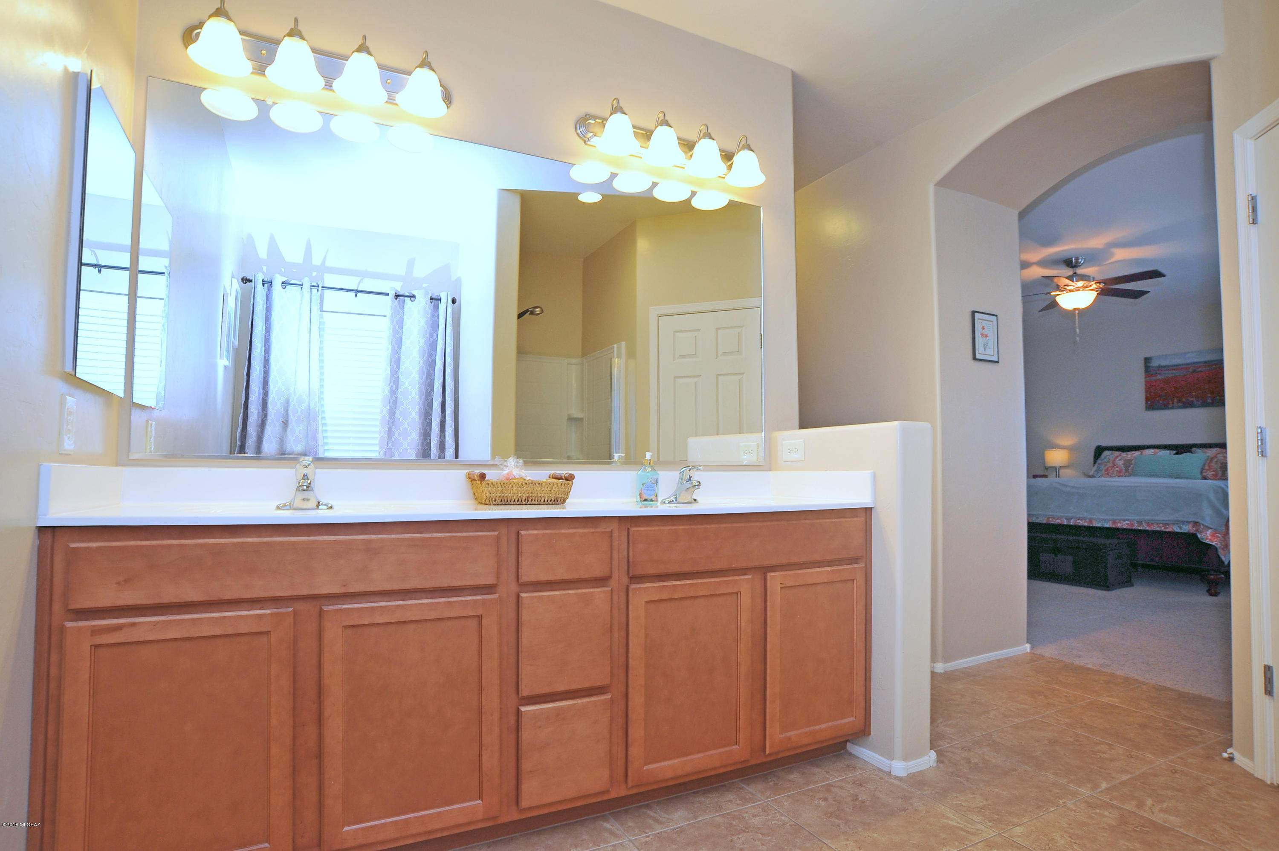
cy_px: 426
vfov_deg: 67.3
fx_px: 639
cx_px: 640
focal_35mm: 18
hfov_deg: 90.0
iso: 640
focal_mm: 18
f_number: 10
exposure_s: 1/30
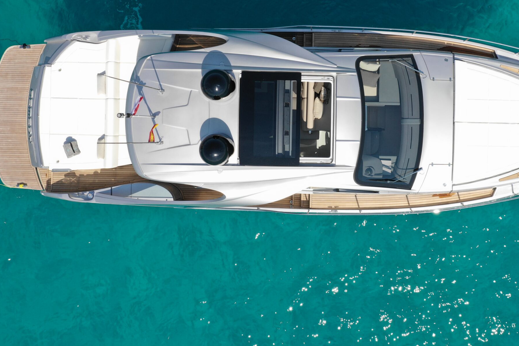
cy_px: 122
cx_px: 345
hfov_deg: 47.7
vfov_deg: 33.2
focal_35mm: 40
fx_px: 577
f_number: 5.6
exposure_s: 1/500
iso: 100
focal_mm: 10.26
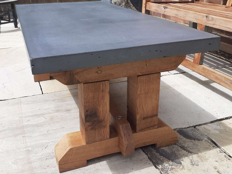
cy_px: 87
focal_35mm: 27
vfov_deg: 51.4
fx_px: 181
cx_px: 116
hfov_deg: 65.3
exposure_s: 1/612
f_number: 1.9
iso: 40
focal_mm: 3.6
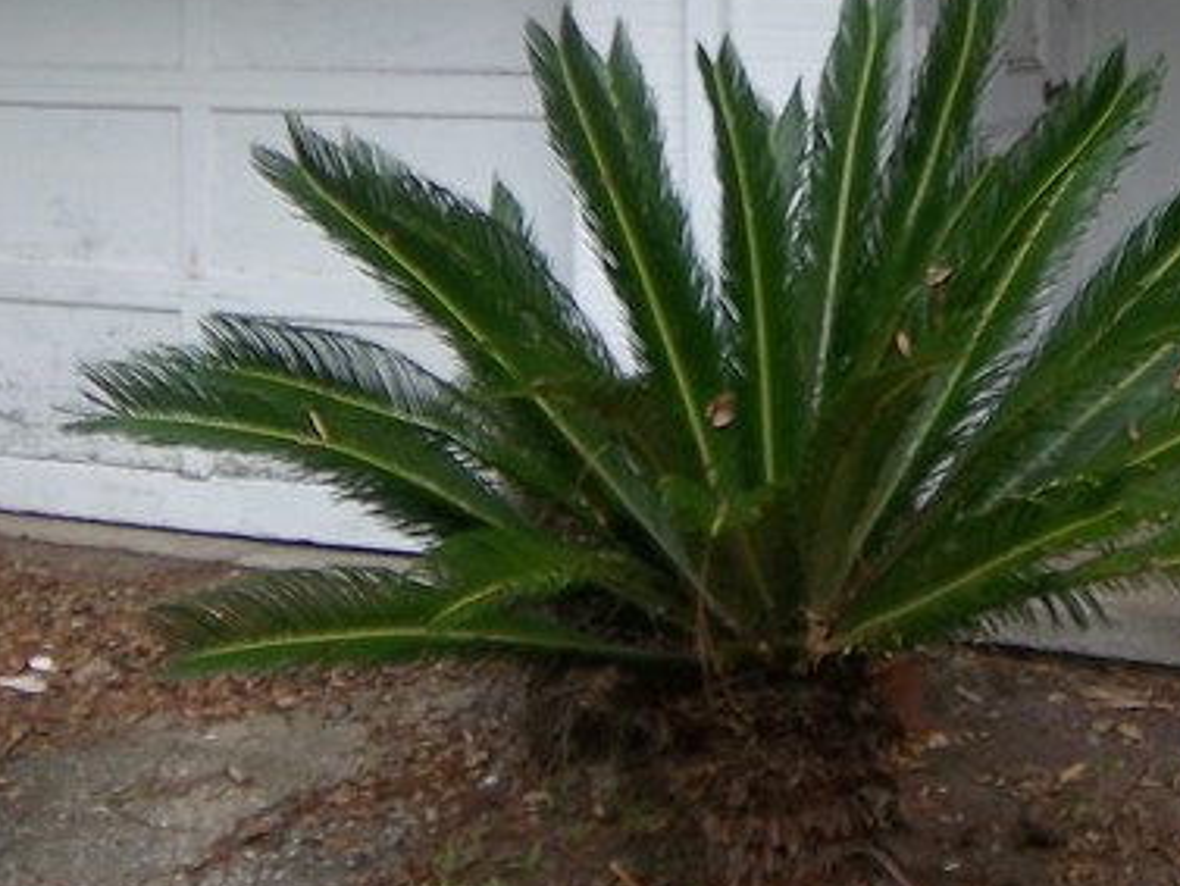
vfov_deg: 18.4
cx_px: 870
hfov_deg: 25.4
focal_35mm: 76
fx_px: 2592
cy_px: -172
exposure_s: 1/320
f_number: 3.5
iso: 64
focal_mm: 5.1
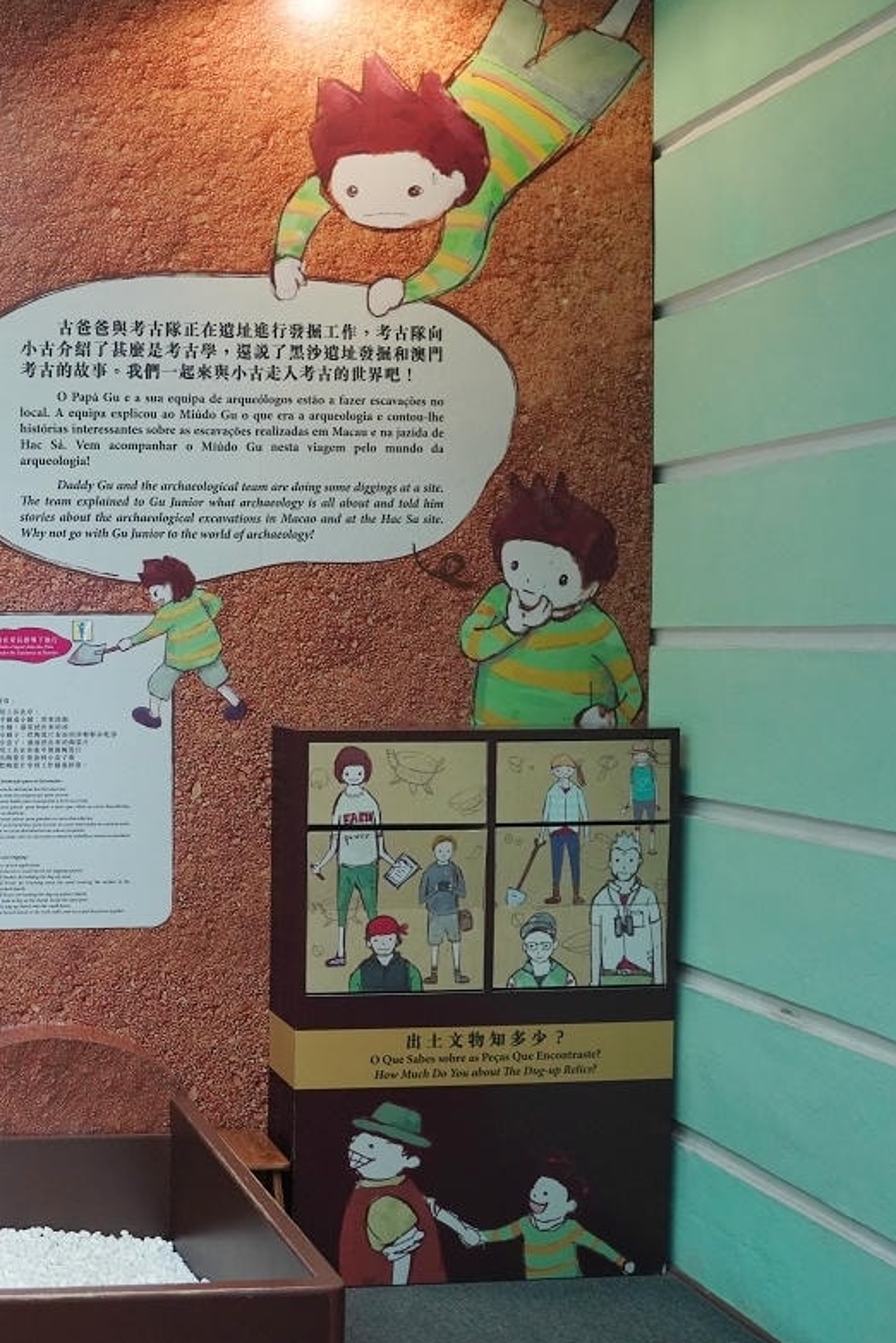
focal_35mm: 46
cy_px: 681
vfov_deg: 42.7
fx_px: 1717
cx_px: -98
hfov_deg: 26.8
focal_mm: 30
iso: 2000
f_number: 2.8
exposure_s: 1/160
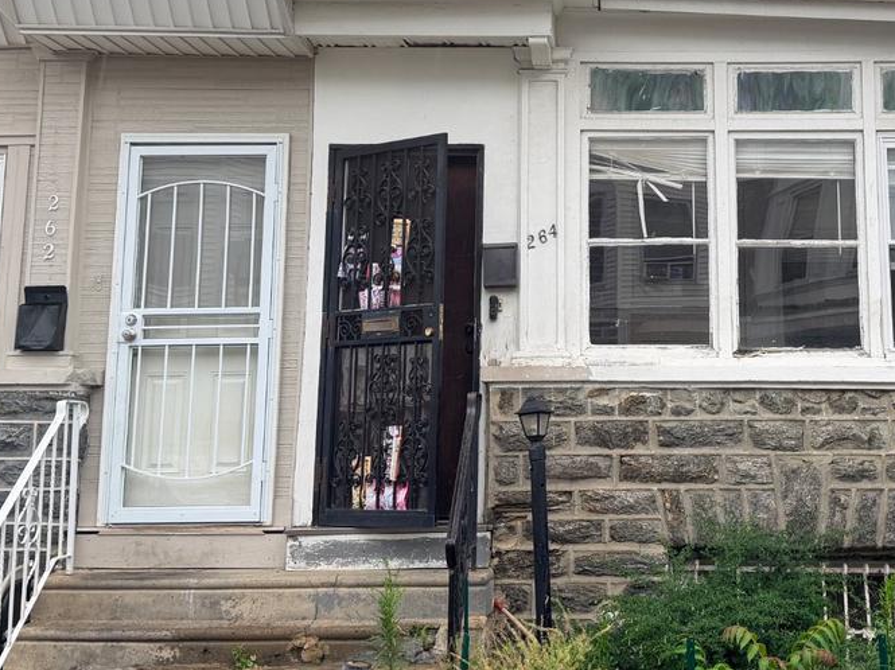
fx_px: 1344
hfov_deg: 36.3
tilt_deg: +9.8
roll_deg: +0.0
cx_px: 629
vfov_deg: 27.8
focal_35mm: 52
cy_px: 214
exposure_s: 1/164
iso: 64
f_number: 1.78
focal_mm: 6.76
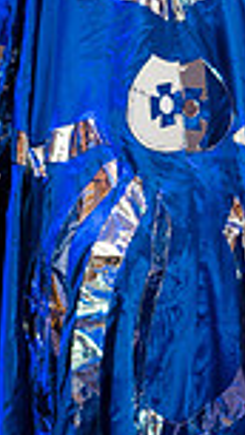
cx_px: 188
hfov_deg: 5.6
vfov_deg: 10.0
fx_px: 2496
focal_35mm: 216
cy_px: 105
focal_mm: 70
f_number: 2.8
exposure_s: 1/125
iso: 800
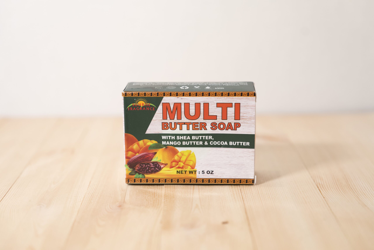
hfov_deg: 30.5
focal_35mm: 66
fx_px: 686
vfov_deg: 20.6
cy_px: 125
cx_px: 187
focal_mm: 66
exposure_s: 1/250
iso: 2500
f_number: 3.5
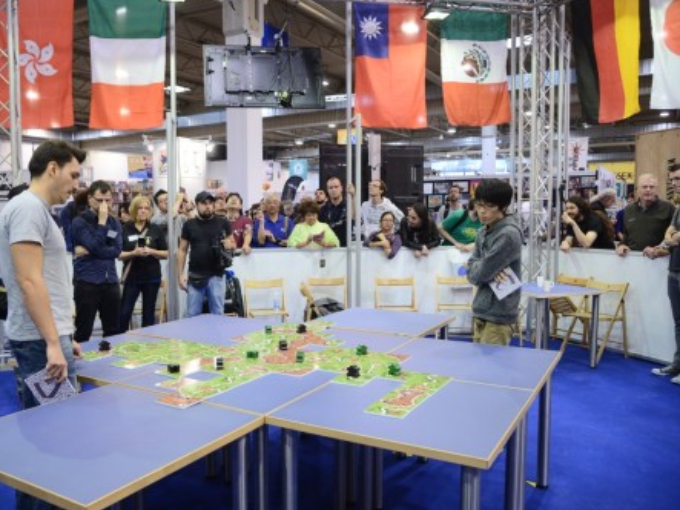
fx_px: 589
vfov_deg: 46.8
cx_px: 292
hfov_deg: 59.7
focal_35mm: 30
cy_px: 254
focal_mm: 27
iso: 1600
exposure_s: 1/160
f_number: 4
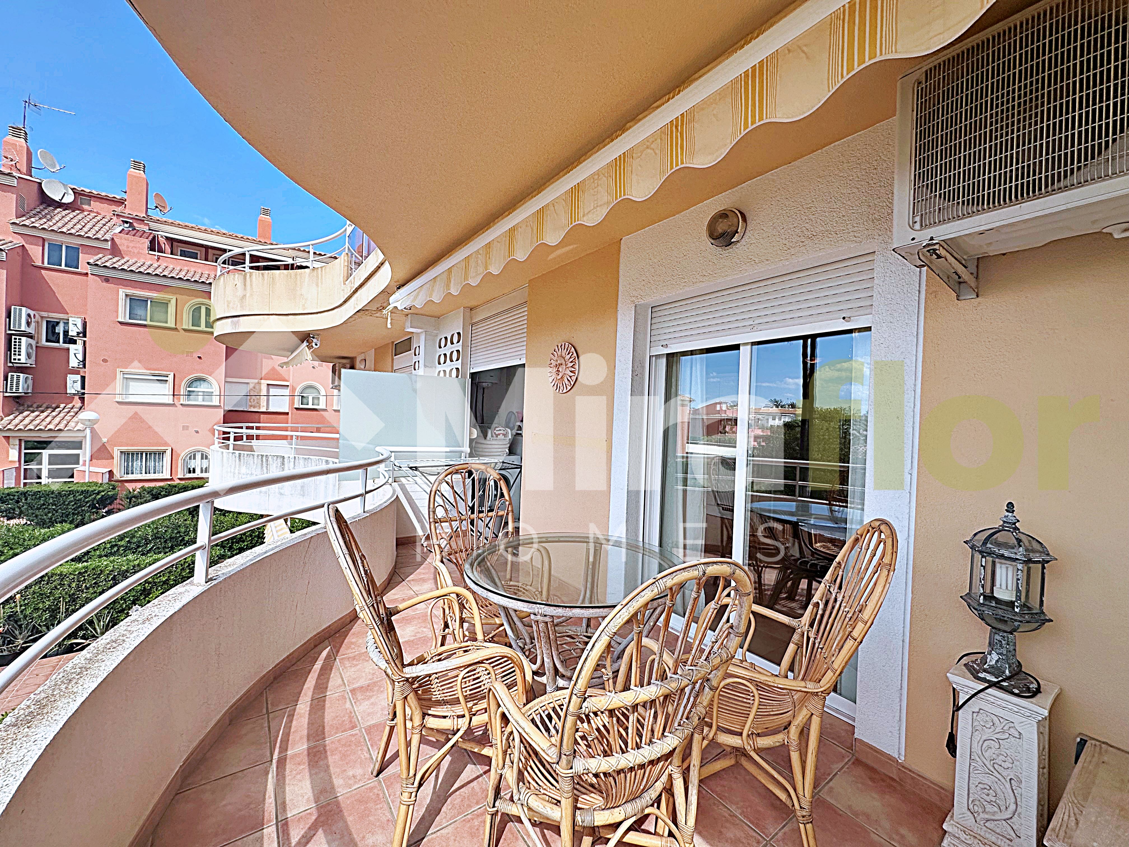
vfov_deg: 85.7
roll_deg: -2.3
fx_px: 457
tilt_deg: -1.3
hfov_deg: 102.1
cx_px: 564
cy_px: 424
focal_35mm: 14
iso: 50
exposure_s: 1/903
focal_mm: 2.22
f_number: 2.2
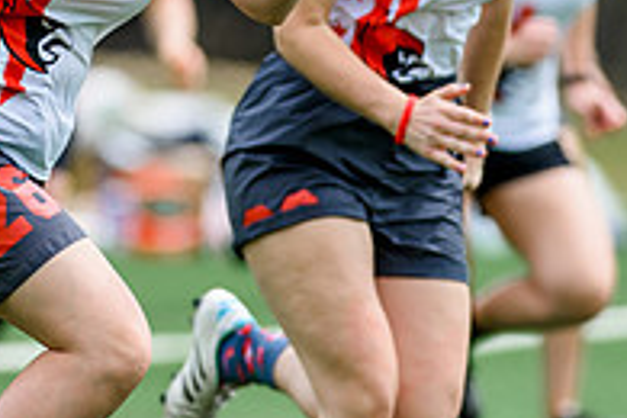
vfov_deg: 1.4
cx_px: 59
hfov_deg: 2.0
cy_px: -29
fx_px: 17659
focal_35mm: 1014
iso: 180
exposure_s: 1/1600
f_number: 4
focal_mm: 300
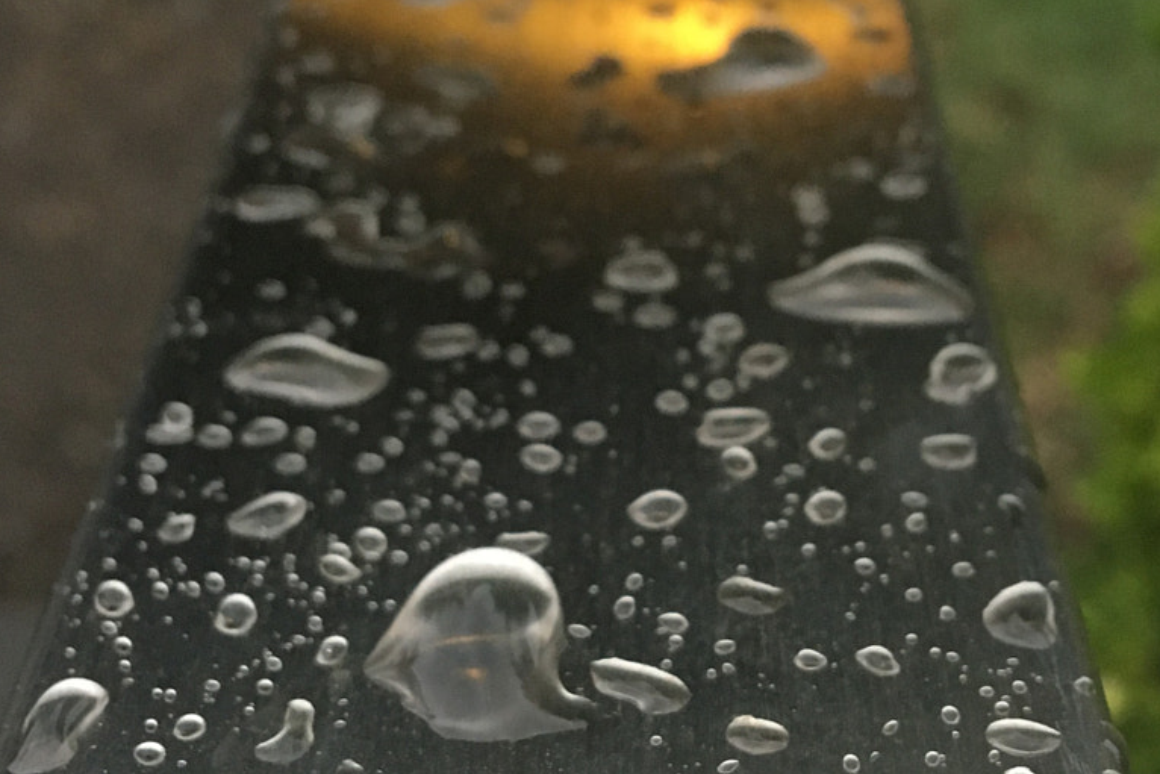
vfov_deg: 21.6
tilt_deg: -61.7
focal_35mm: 63
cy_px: 459
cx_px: 656
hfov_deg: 31.8
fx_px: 2030
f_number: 2.2
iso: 200
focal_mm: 4.15
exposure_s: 1/25
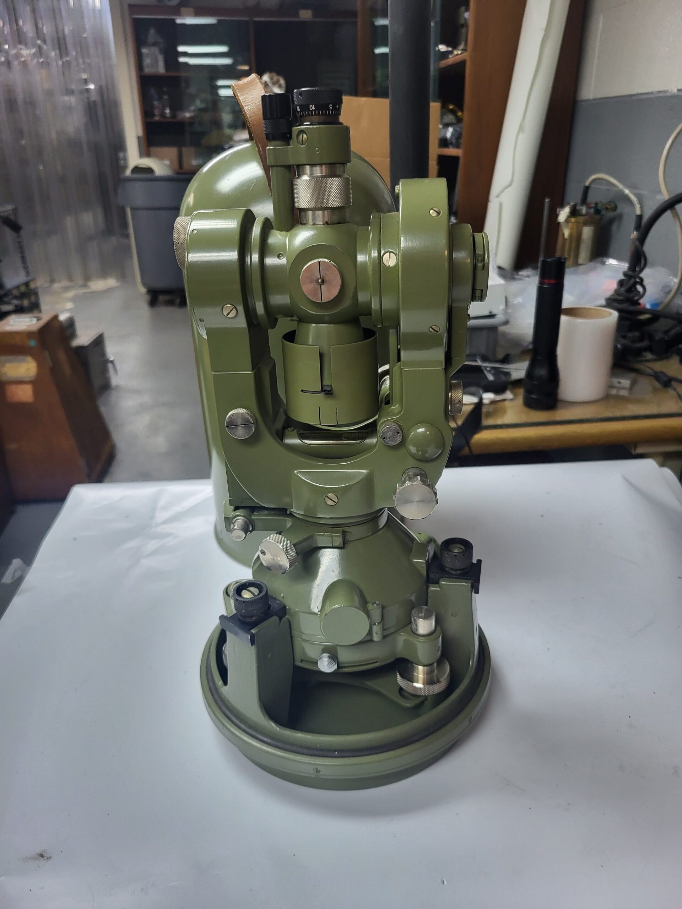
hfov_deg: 53.1
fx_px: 683
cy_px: 454
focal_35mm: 26
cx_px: 341
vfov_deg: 67.3
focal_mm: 5.4
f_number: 1.8
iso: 160
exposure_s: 1/120
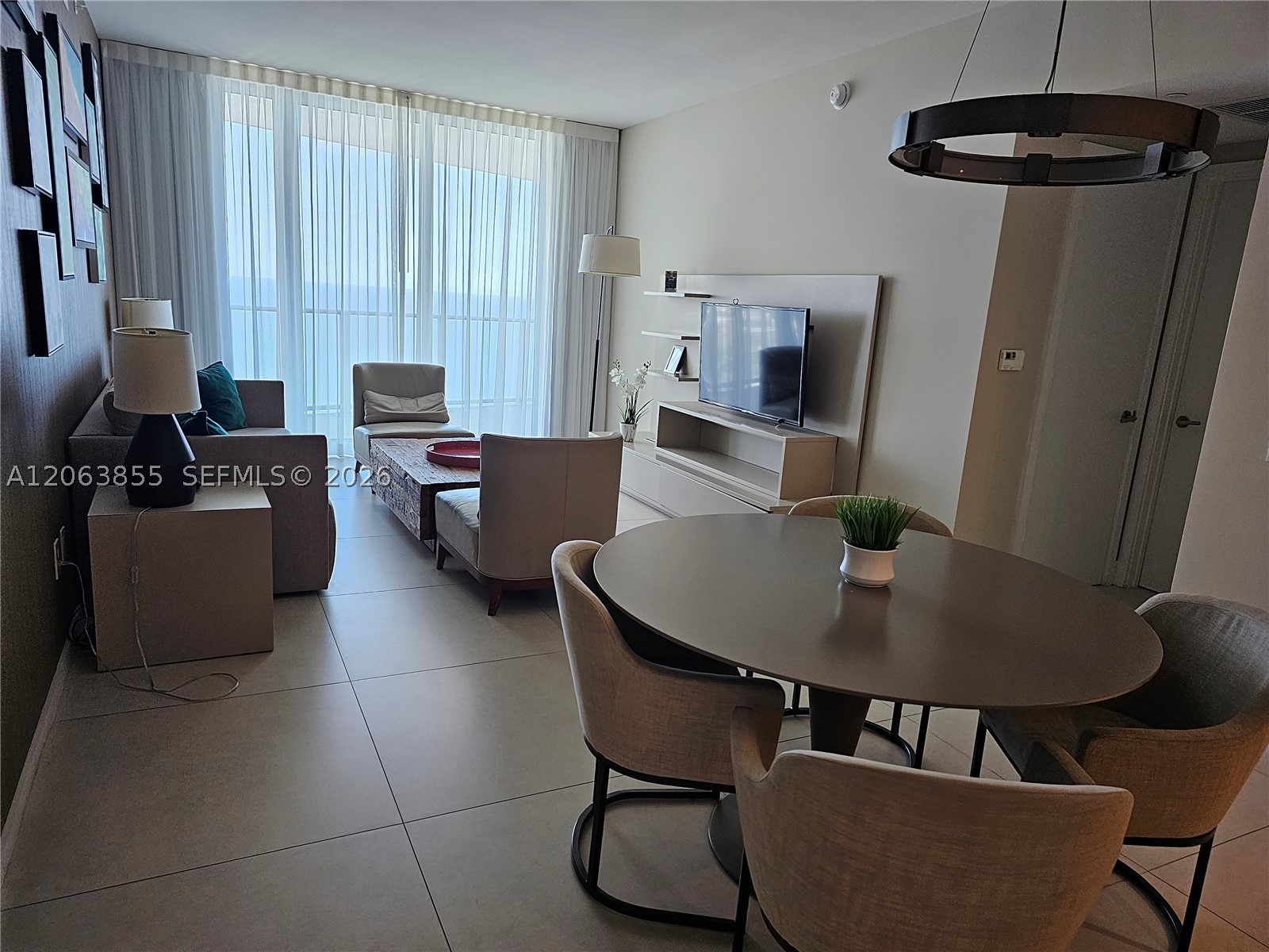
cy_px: 476
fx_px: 843
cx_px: 634
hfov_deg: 73.9
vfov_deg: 58.9
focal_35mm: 23
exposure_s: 1/170
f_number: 1.7
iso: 320
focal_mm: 6.3
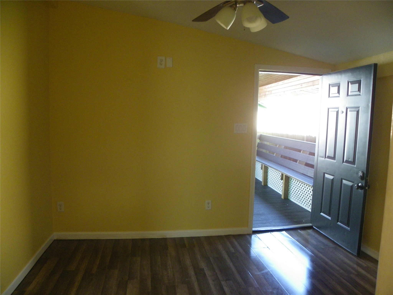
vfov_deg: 53.1
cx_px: 196
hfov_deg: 67.3
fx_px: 295
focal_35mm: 26
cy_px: 148
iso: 250
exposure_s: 1/60
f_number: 2.8
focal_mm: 4.6
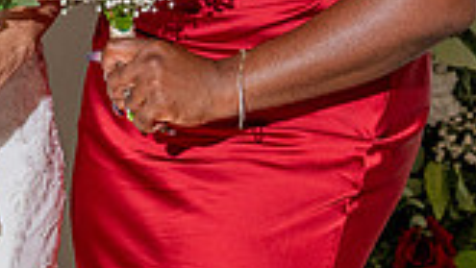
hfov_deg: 7.5
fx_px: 3612
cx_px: -87
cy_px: -212
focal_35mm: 286
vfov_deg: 4.2
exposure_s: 1/200
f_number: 5.6
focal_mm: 70
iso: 800
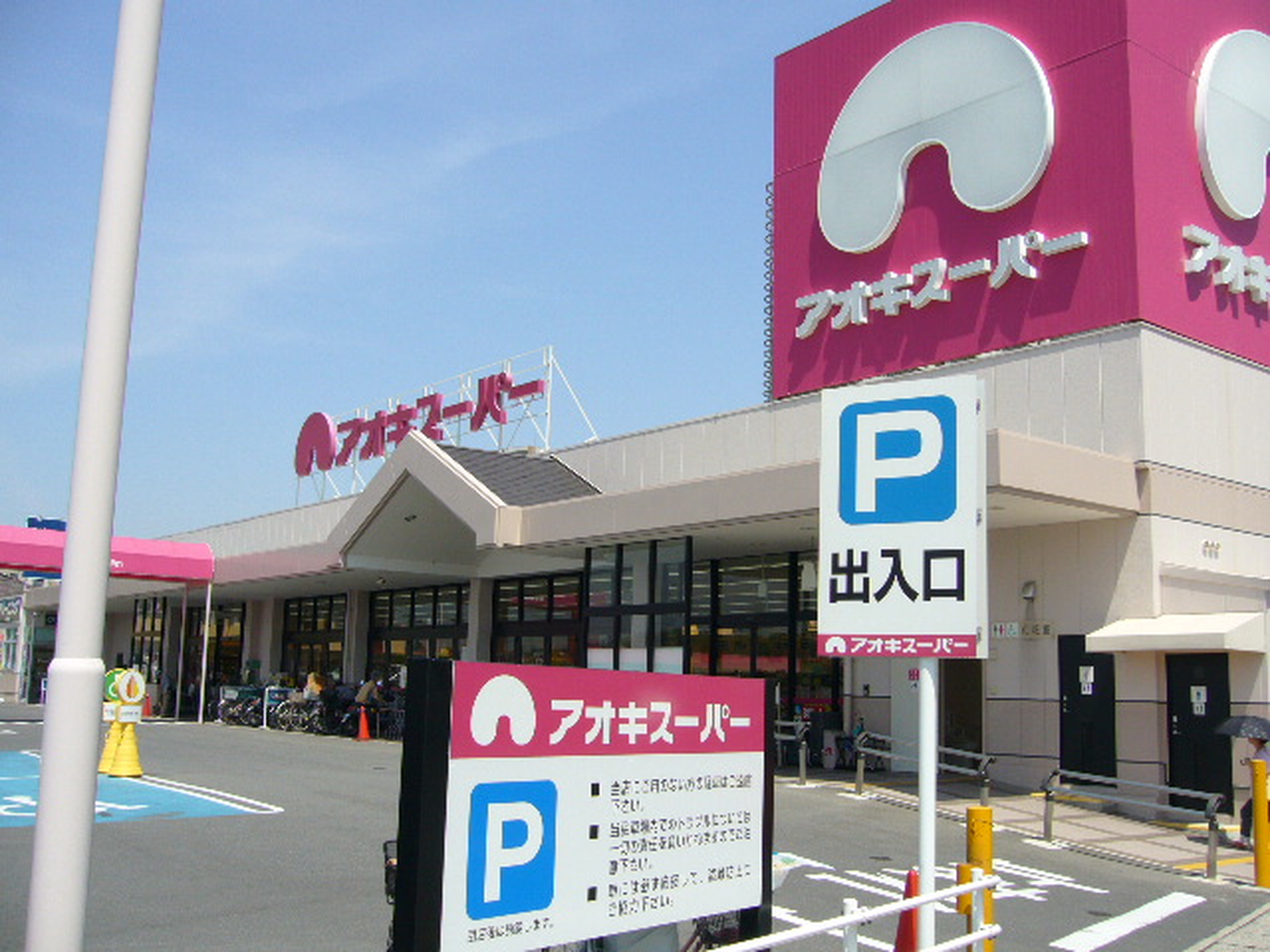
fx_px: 1284
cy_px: 476
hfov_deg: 52.6
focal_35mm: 35
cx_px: 635
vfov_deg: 40.7
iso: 80
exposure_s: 1/400
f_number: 5.6
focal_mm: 5.8
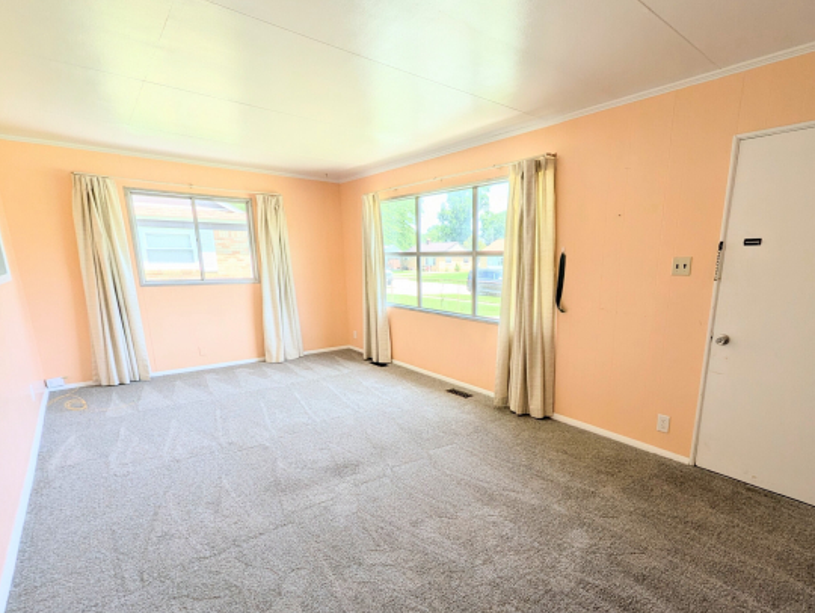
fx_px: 377
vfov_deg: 77.5
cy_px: 359
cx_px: 472
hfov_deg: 93.7
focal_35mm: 16
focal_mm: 1.95
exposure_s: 1/284
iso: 46
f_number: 2.2
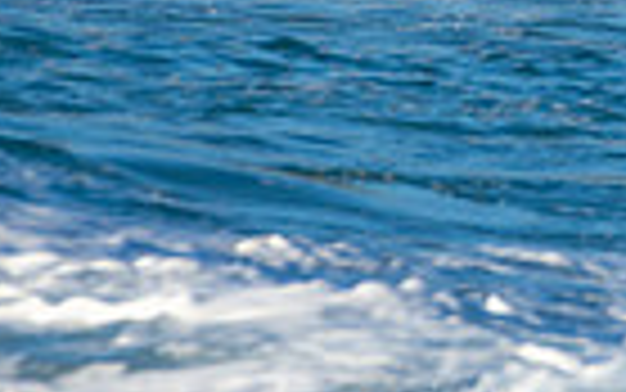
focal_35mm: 3182
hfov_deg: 0.7
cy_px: -309
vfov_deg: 0.4
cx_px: 838
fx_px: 54309
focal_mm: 500
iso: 200
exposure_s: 1/800
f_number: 5.6
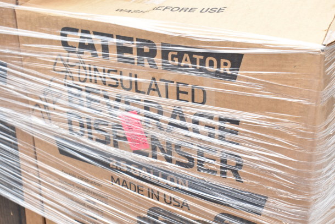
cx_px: 168
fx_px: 531
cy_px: 112
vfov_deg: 23.8
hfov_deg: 35.0
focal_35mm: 57
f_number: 6.3
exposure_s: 1/160
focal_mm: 38
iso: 200
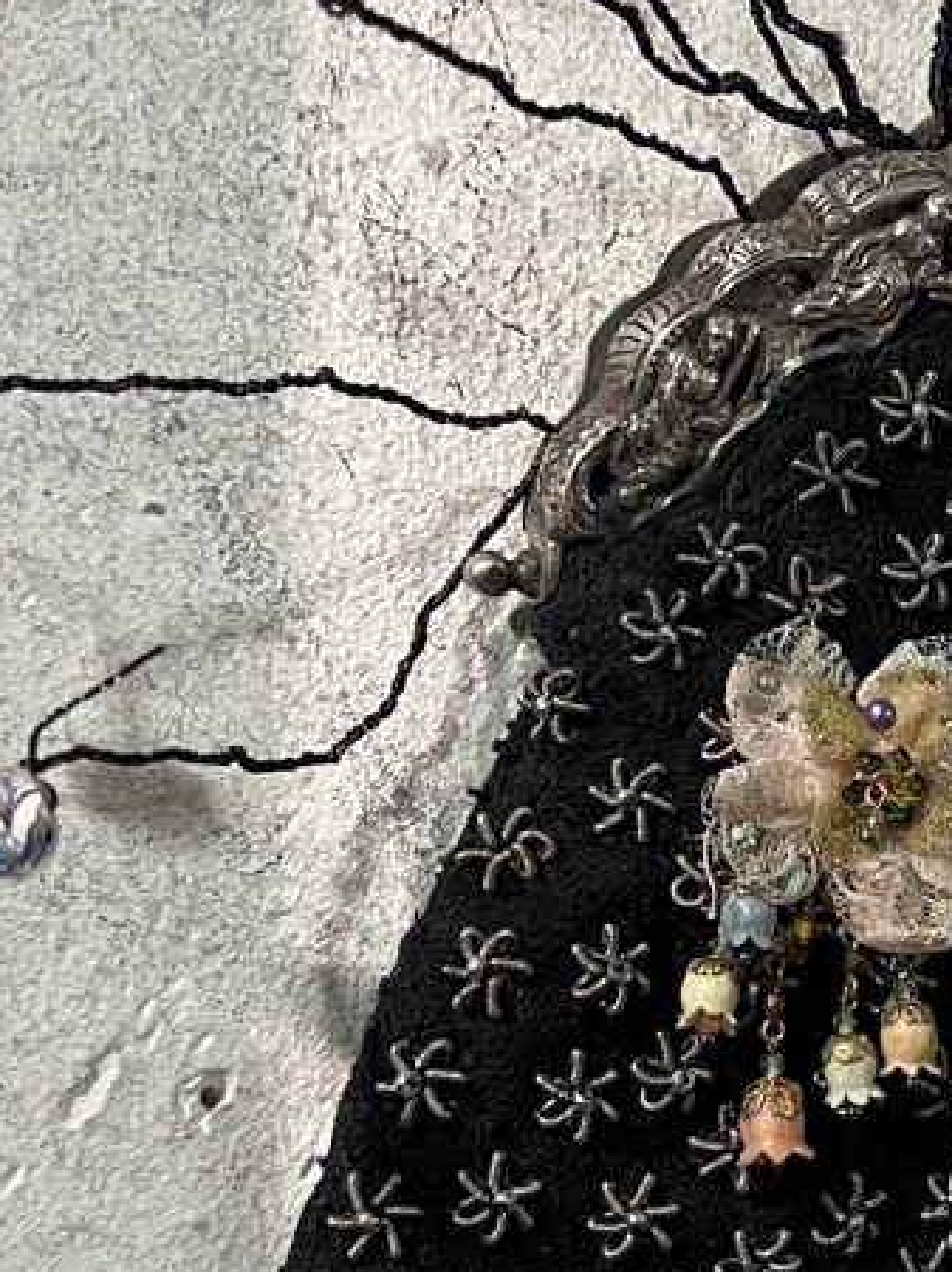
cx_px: 1011
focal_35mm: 74
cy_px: 670
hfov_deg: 19.2
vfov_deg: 26.3
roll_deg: +0.5
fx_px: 2716
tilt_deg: +1.2
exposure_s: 1/50
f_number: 1.5
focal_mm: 5.7
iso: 320
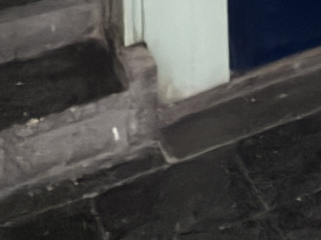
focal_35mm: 101
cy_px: -360
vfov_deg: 11.6
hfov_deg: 15.8
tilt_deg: -4.7
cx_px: 618
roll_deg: +0.1
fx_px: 936
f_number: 2.2
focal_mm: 2.22
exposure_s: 1/2
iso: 640
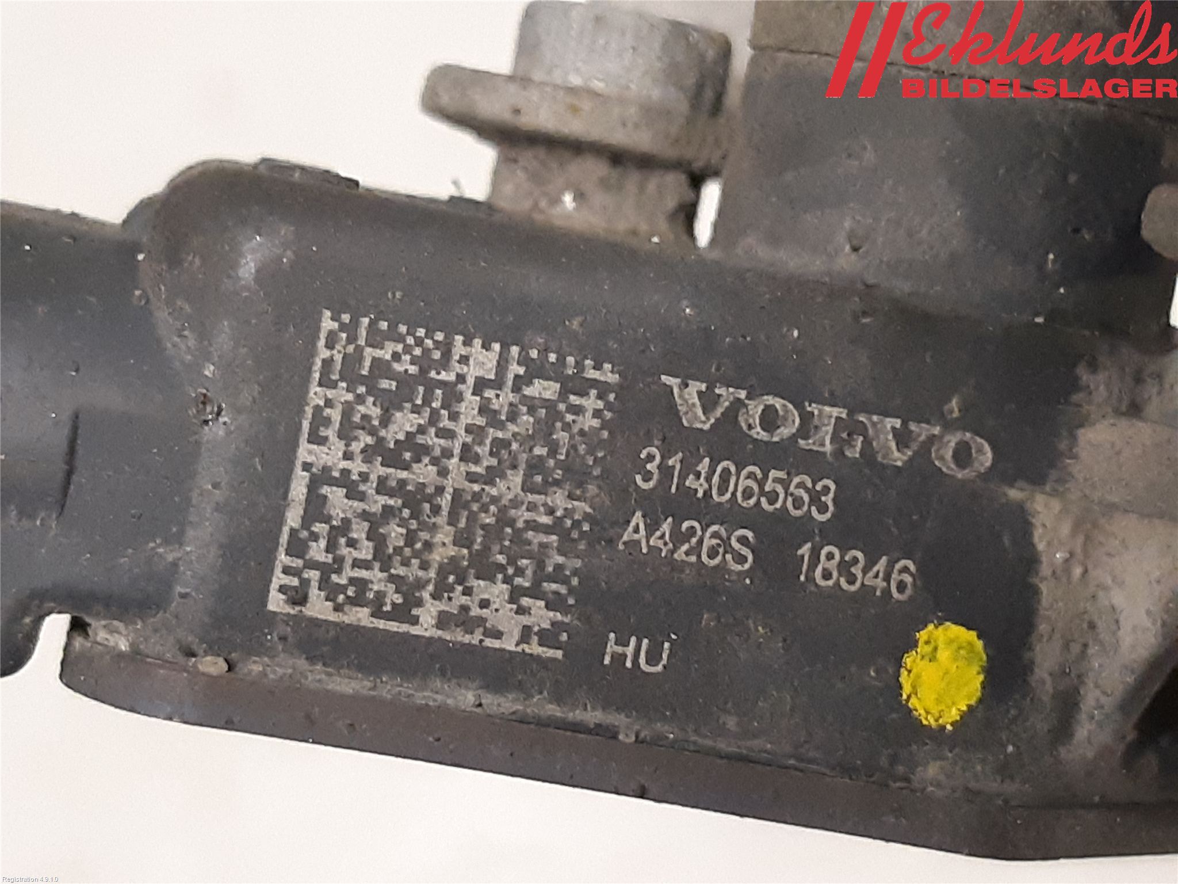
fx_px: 885
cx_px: 589
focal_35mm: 26
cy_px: 442
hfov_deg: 67.3
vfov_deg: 53.1
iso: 320
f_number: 1.7
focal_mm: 3.93
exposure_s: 1/50
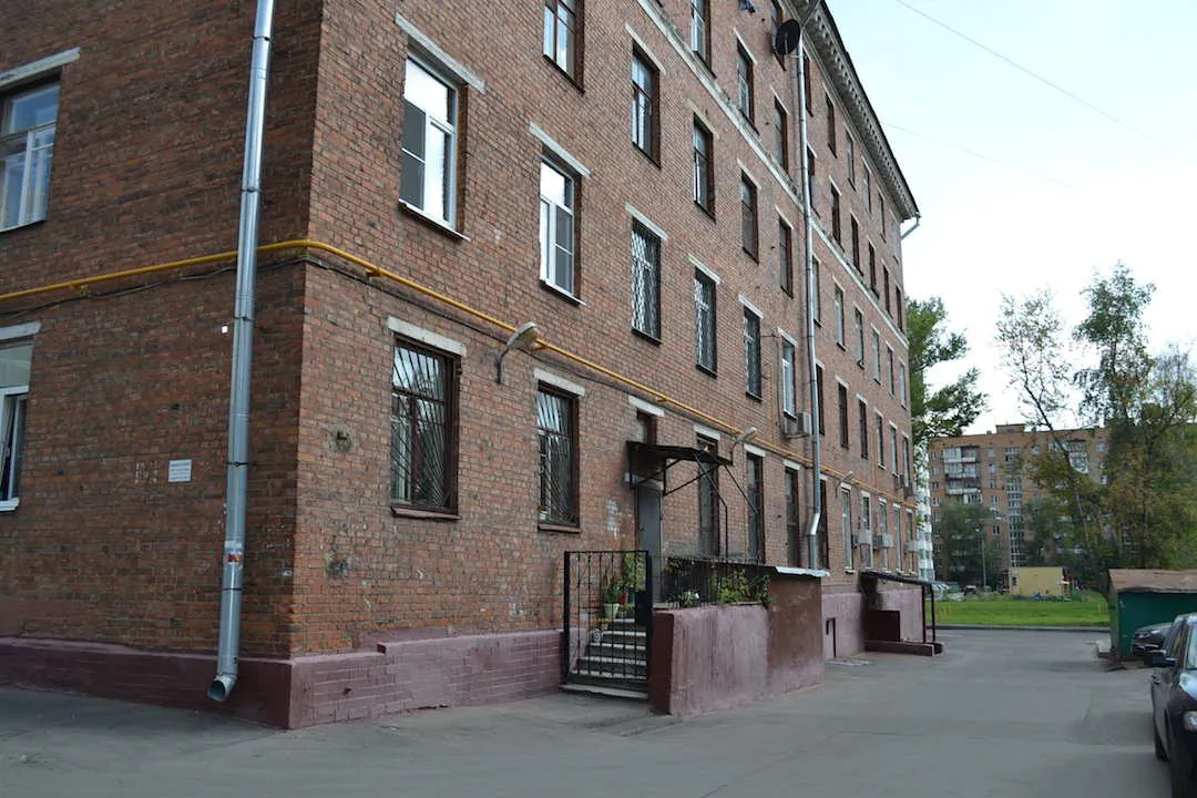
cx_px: 598
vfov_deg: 43.6
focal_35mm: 30
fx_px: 997
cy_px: 399
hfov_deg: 61.9
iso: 100
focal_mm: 20
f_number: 6.3
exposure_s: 1/200
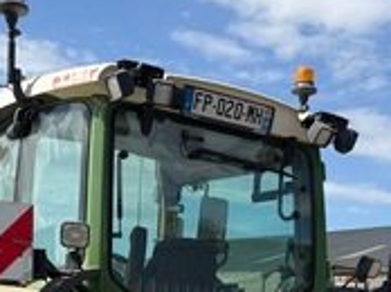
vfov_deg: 19.4
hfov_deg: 28.2
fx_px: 778
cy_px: 390
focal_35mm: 69
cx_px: 216
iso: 80
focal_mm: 6.76
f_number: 1.78
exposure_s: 1/4405
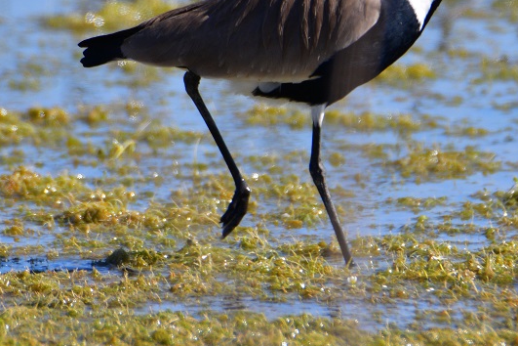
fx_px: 25625
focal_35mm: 1781
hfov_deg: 1.2
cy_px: 92
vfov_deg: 0.8
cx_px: 386
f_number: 9
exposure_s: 1/1000
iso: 400
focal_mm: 600
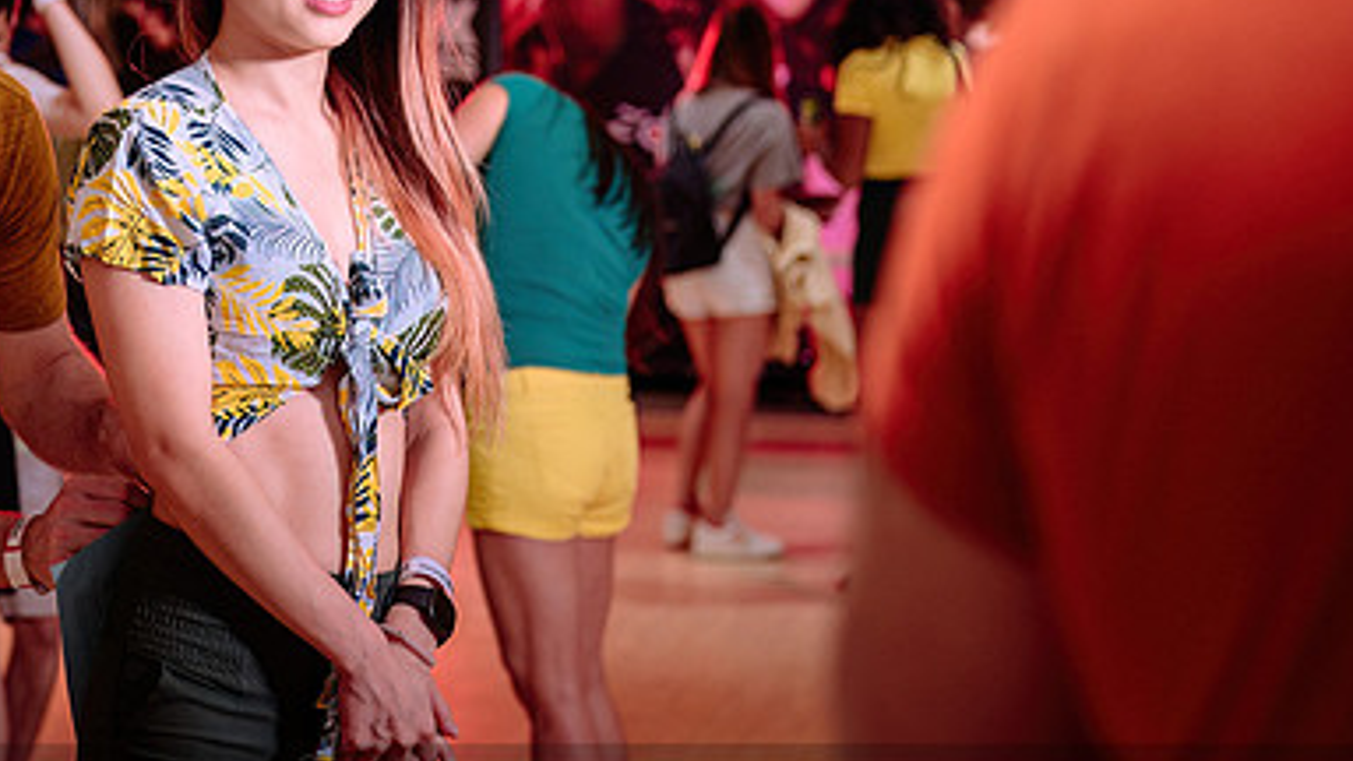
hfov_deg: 20.5
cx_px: 293
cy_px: 207
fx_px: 3695
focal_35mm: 103
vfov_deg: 11.7
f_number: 3.2
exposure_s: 1/100
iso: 400
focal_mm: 52
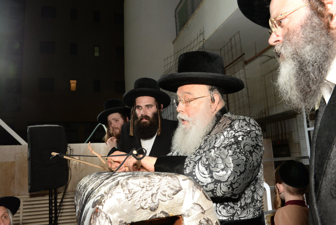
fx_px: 289
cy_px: 112
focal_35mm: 31
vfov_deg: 42.4
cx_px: 168
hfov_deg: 60.3
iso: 2500
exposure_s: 1/200
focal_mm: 31
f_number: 8
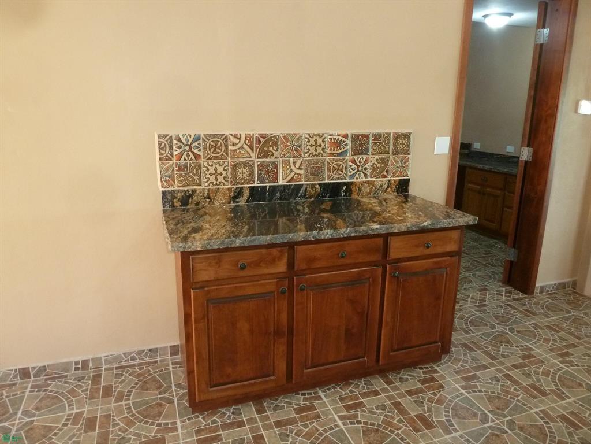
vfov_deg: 54.9
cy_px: 222
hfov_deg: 69.4
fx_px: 427
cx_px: 296
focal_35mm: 25
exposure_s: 1/30
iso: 320
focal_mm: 4.1
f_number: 3.3
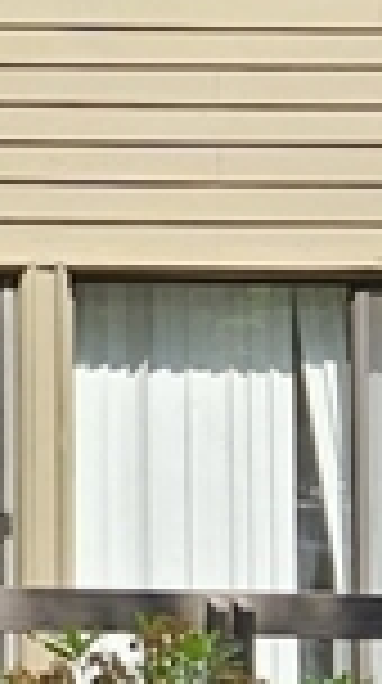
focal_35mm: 169
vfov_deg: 12.7
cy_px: 306
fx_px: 3057
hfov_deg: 6.6
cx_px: -719
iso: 32
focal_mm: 5.4
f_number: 1.8
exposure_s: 1/586
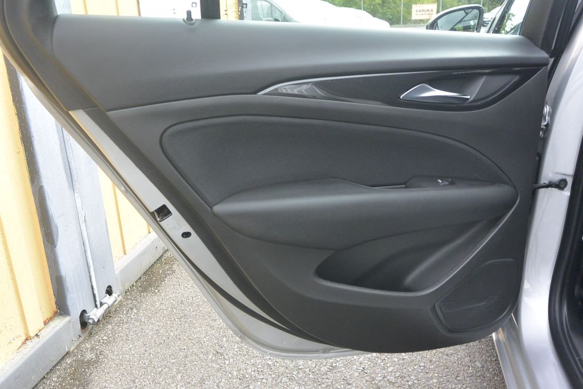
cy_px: 194
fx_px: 502
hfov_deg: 60.3
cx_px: 292
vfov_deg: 42.3
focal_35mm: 31
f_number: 3.8
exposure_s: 1/60
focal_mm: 11.8
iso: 640
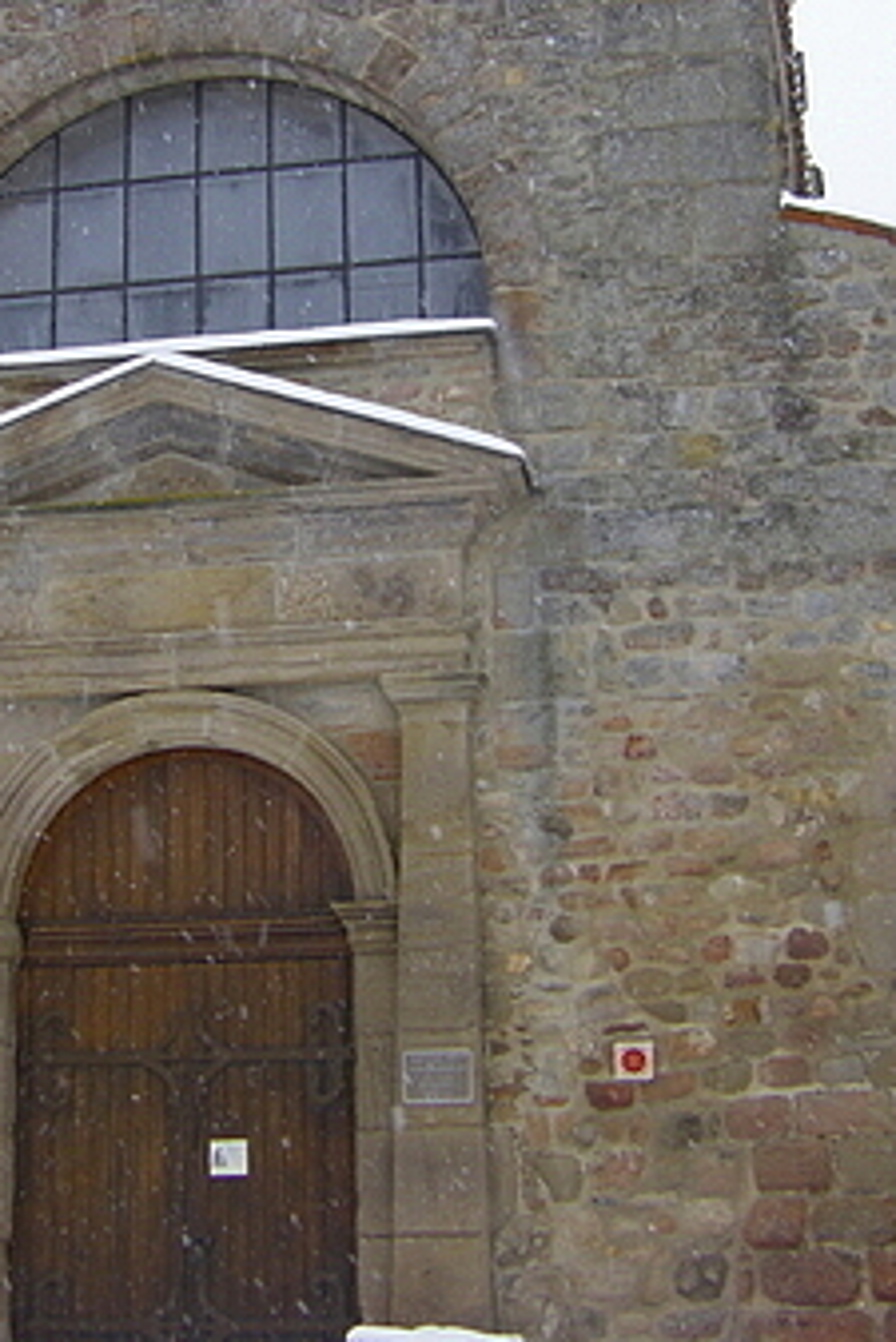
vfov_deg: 26.9
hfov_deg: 18.1
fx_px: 2797
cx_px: 263
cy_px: 494
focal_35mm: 75
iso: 64
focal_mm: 6.3
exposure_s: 1/125
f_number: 3.5
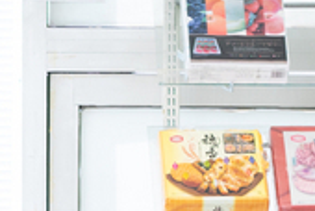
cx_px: -15
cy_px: 568
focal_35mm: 352
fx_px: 3085
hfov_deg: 5.8
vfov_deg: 3.8
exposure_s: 1/250
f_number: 3.5
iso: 250
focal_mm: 50
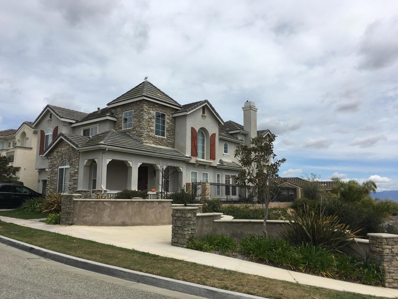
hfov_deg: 61.7
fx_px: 333
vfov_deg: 48.2
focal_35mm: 29
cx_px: 199
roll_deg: -0.2
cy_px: 150
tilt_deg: +10.4
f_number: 2.2
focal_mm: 4.15
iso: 25
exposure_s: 1/2849
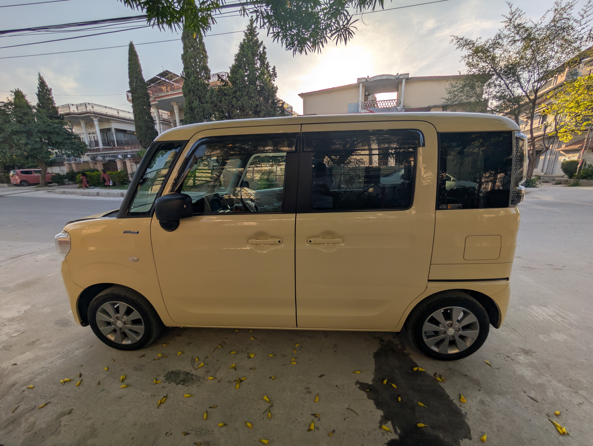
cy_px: 223
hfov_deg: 110.5
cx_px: 296
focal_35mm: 12
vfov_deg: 94.6
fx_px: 206
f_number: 1.7
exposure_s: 1/2717
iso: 39
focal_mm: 2.02
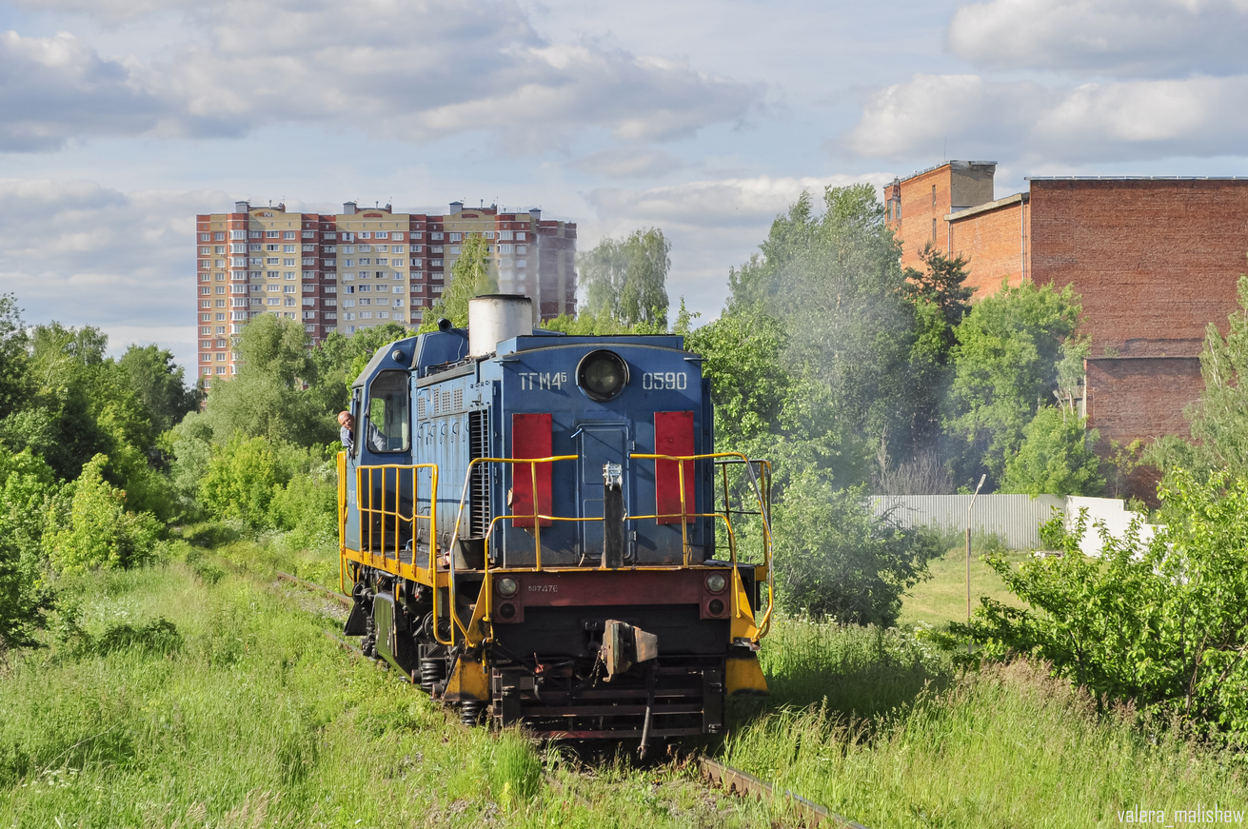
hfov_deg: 24.6
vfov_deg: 16.5
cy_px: 414
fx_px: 2857
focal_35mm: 82
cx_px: 624
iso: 250
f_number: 9
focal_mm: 55
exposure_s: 1/500
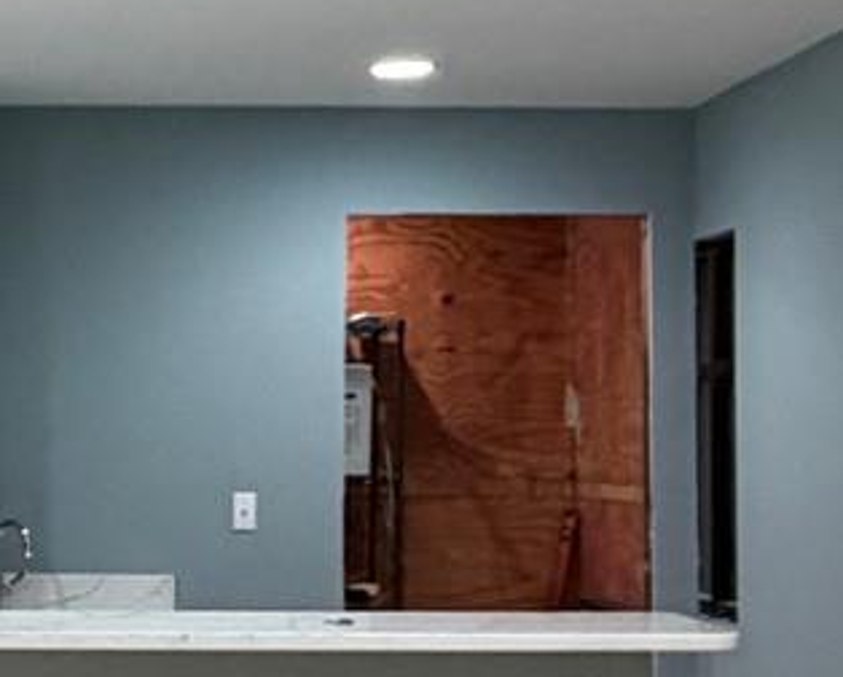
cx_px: 86
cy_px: 355
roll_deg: -0.2
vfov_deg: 17.3
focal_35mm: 89
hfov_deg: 21.0
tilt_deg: +2.4
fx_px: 2223
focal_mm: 2.22
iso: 320
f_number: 2.2
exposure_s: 1/60
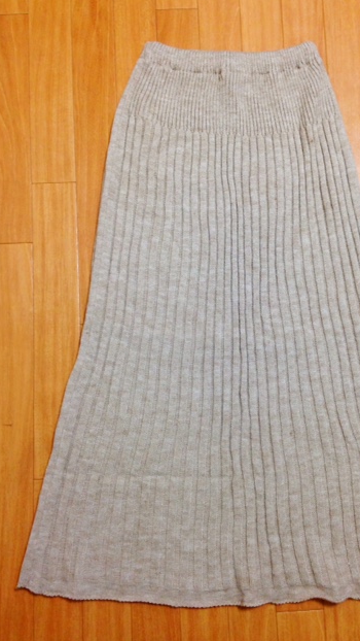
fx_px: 628
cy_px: 313
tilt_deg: -82.8
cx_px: 227
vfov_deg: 54.0
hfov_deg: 31.8
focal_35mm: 37
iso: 100
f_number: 2.4
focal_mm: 4.12
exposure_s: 1/20
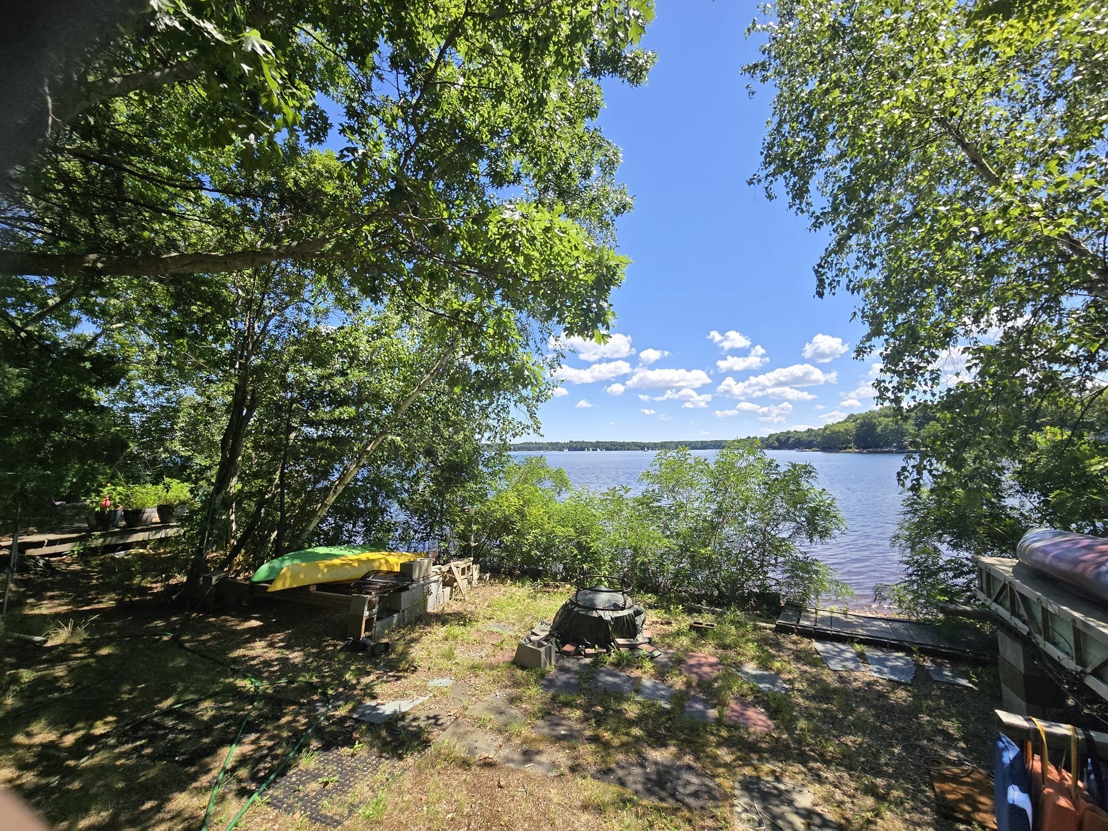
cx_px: 554
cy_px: 416
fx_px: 416
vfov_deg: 89.9
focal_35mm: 13
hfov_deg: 106.2
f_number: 2.2
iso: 50
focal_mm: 2.2
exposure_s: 1/1546
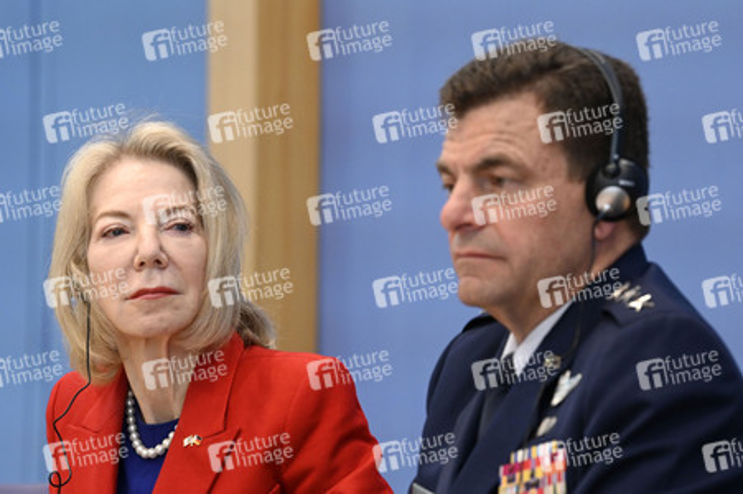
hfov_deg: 11.1
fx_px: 3815
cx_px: 372
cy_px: 247
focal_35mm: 185
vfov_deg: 7.4
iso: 4000
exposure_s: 1/400
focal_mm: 185
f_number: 7.1
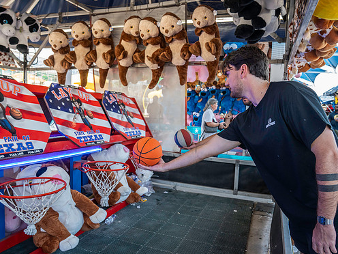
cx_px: 176
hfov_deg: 65.3
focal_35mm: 27
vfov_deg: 51.4
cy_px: 129
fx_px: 264
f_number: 5.6
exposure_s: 1/200
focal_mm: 24
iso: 1000
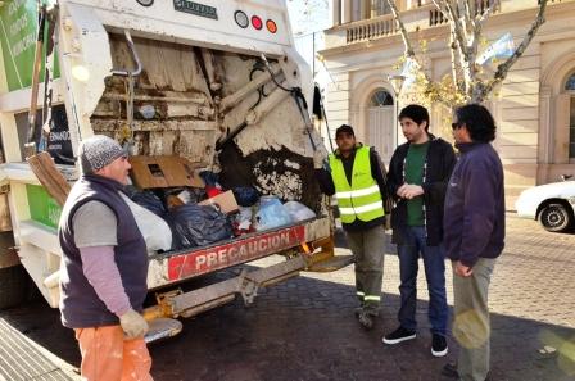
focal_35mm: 27
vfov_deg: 47.8
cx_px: 288
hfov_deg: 67.5
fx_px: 430
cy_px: 190
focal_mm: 18
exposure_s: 1/250
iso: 1250
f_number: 10
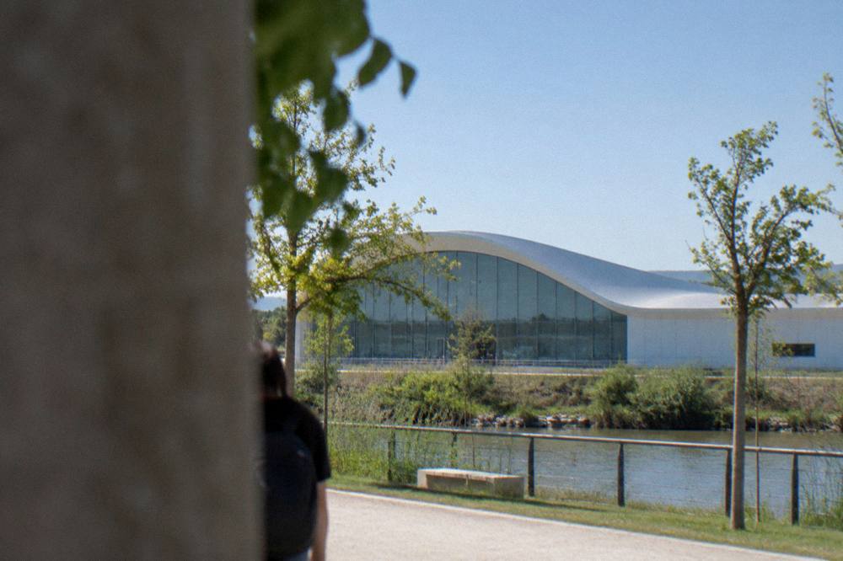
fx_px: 819
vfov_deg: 37.8
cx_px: 422
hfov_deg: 54.5
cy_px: 280
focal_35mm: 35
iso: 500
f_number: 9
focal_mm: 35
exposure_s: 1/400
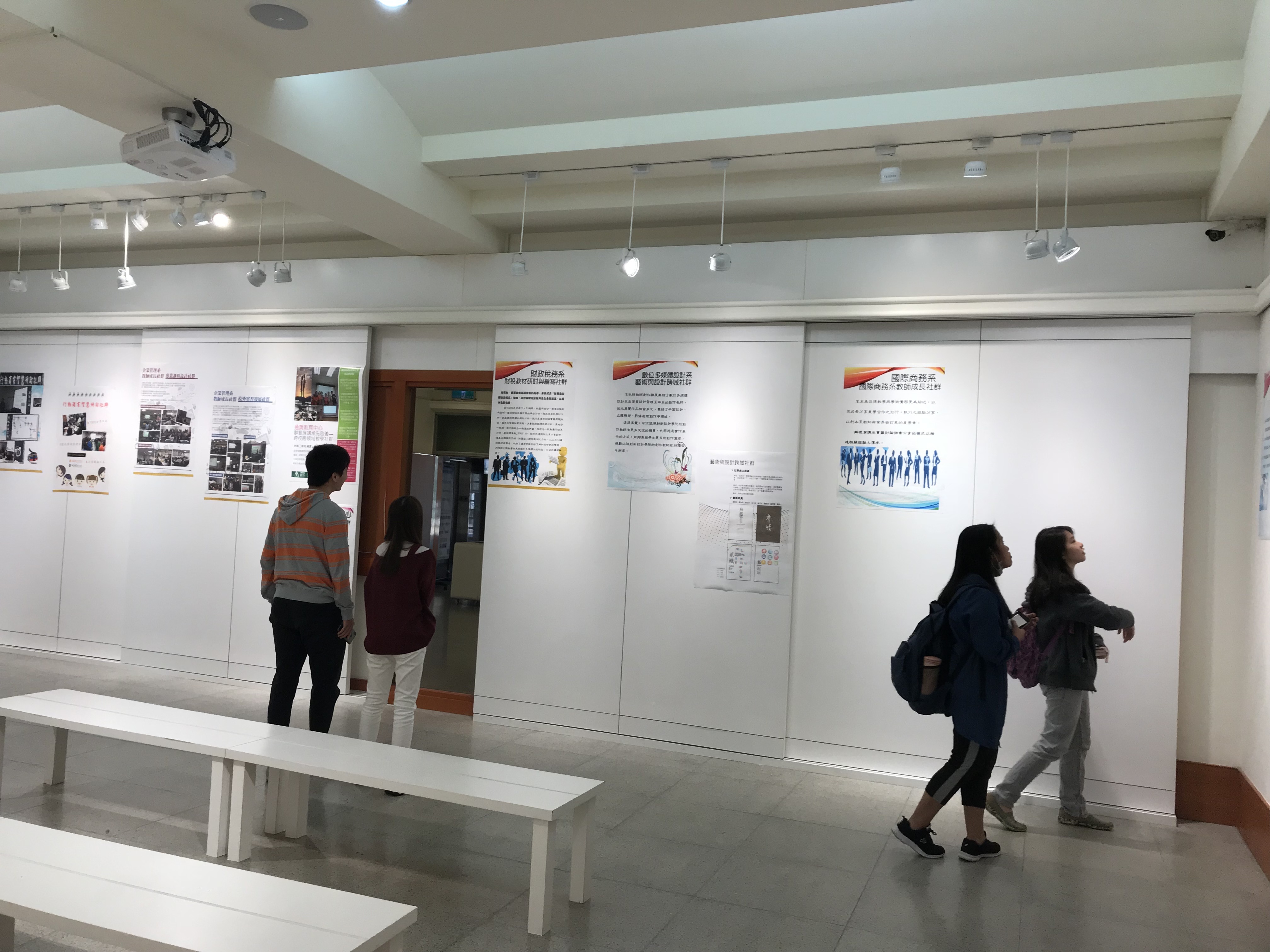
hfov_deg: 63.4
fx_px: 1027
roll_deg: -3.7
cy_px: 476
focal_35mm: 28
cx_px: 635
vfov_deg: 49.7
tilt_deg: +2.0
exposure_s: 1/120
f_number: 1.8
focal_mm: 3.99
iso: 40
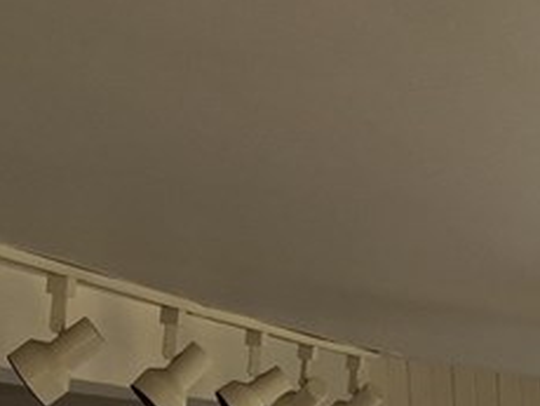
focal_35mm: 129
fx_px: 2014
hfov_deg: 15.2
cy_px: 843
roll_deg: +3.4
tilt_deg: -9.2
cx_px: 409
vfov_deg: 10.5
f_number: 2.2
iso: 40
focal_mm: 4.15
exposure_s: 1/60
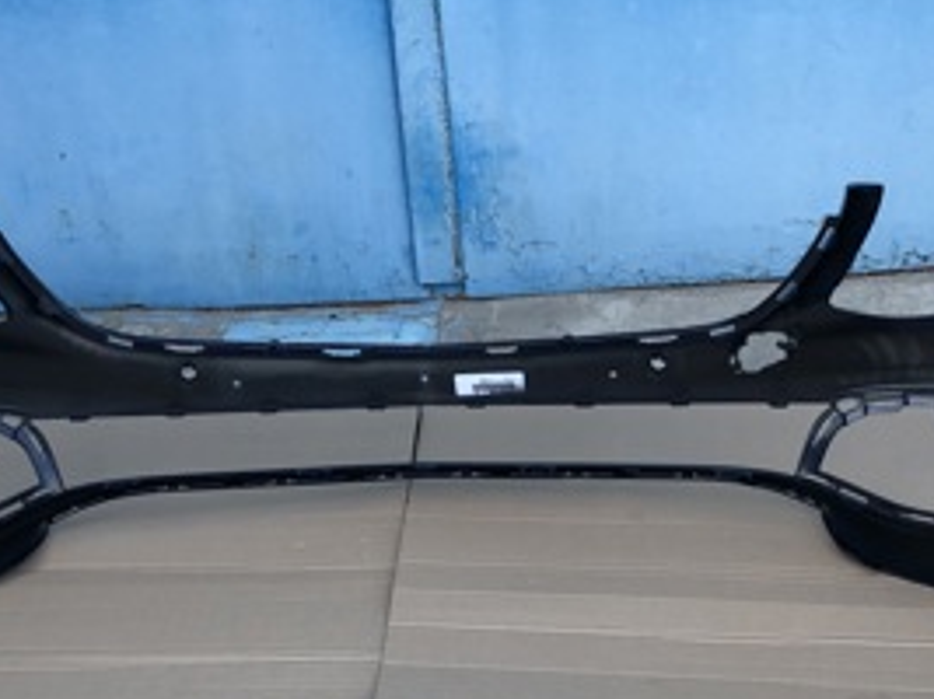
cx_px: 416
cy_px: 523
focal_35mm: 67
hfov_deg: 29.0
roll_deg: +5.8
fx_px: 1807
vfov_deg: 21.7
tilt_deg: -36.8
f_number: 1.8
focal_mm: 4
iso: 32
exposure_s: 1/120
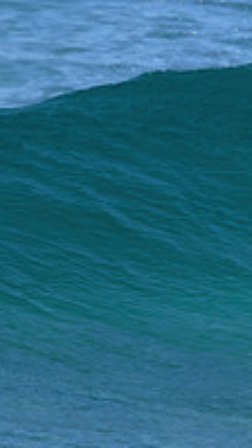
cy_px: 171
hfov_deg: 0.4
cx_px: 636
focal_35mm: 3310
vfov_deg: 0.7
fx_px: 39303
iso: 640
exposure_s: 1/1250
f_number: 11
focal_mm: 800
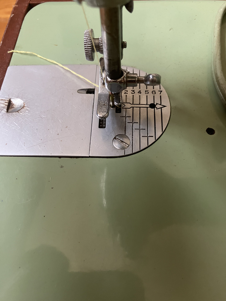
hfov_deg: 49.7
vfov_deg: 63.4
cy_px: 150
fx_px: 244
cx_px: 113
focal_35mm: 28
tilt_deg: -60.0
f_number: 1.8
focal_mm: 3.99
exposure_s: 1/60
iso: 160
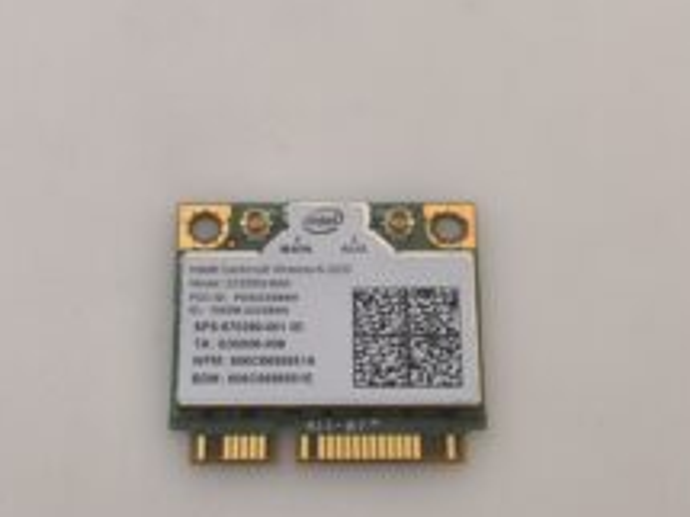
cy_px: 310
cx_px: 318
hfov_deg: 33.8
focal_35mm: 57
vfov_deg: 25.6
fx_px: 1136
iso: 320
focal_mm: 6.57
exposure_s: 1/50
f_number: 1.6
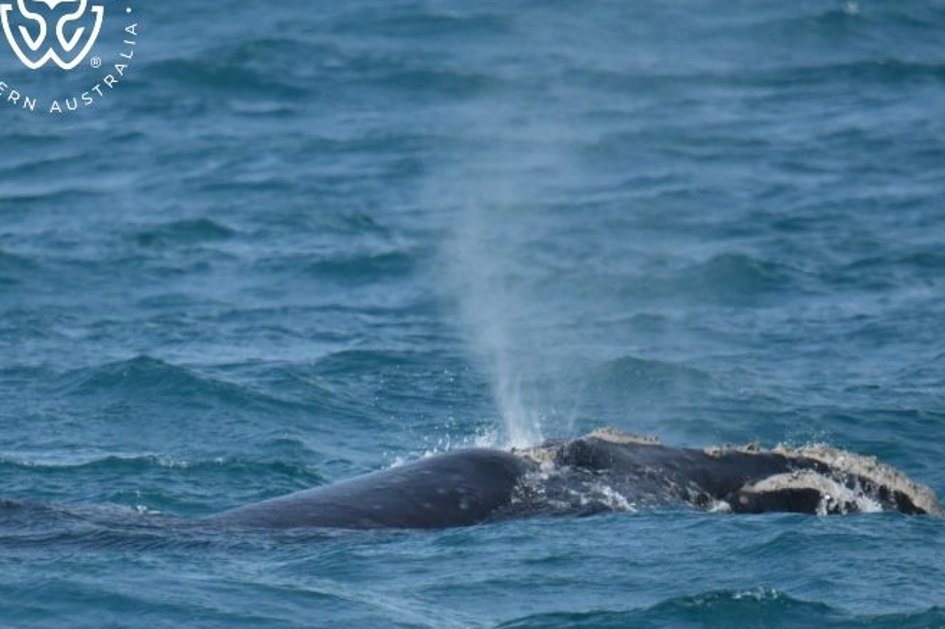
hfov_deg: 2.8
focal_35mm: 732
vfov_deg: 1.9
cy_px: 319
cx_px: 539
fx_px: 19209
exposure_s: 1/8000
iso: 1400
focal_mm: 600
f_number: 6.3
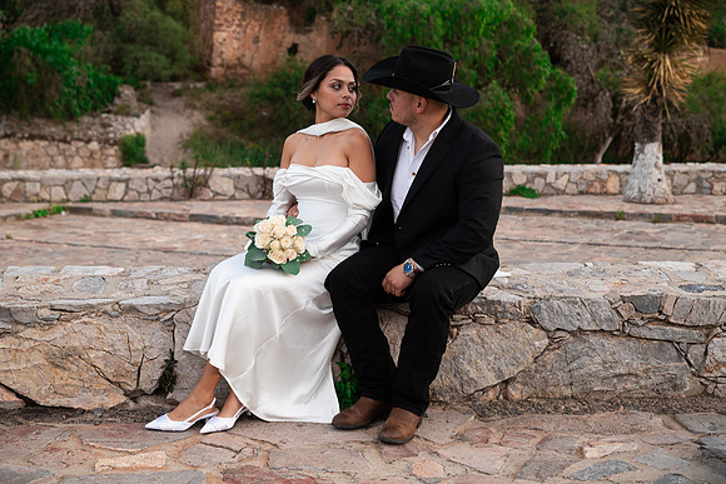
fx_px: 1210
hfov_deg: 33.4
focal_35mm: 60
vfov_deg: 22.6
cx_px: 363
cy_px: 242
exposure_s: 1/125
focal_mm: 60
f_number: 5.6
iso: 125
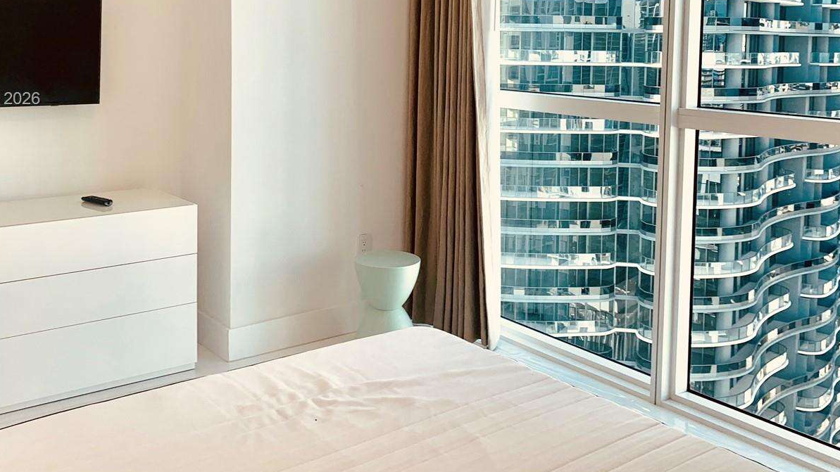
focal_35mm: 38
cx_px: 384
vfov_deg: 30.5
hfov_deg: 52.7
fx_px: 846
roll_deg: -0.7
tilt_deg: -2.5
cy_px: 100
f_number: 1.8
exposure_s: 1/185
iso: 25
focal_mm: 4.25
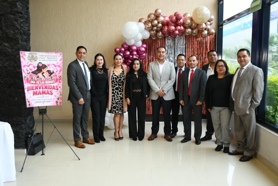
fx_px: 263
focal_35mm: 34
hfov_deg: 55.8
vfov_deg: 38.9
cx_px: 139
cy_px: 93
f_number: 3.8
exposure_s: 1/100
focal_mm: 23
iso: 500
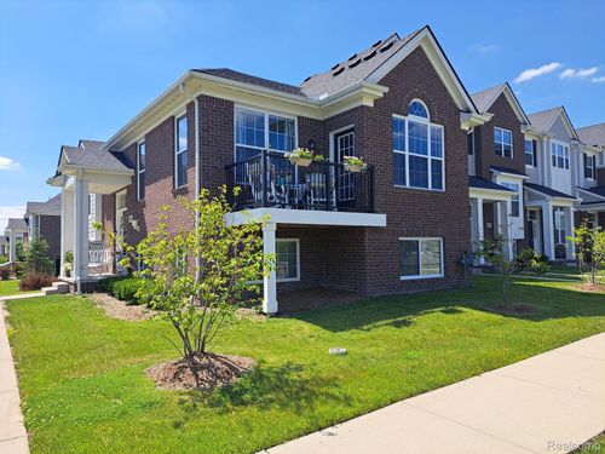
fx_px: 419
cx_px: 302
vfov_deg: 56.8
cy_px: 227
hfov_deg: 71.6
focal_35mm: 24
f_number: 1.8
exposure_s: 1/1437
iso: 50
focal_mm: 5.23
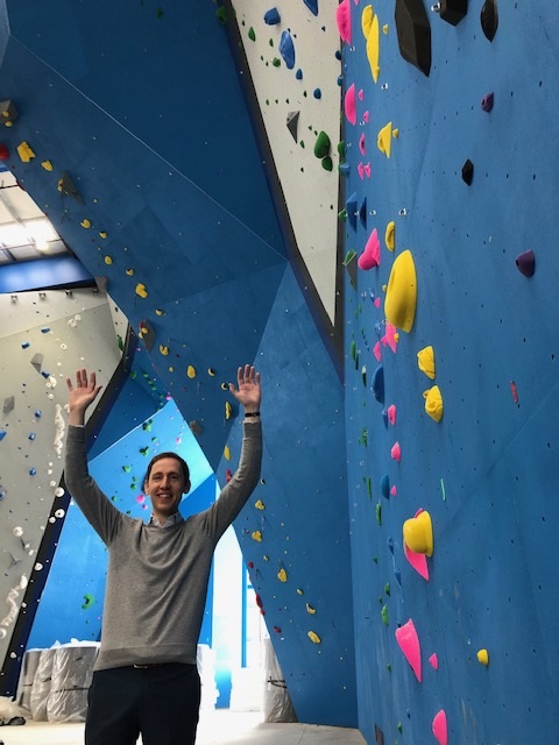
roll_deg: +0.7
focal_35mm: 28
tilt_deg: +27.1
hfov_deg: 49.7
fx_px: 603
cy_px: 372
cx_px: 280
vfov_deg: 63.4
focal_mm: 4
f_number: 1.8
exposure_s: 1/30
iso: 32
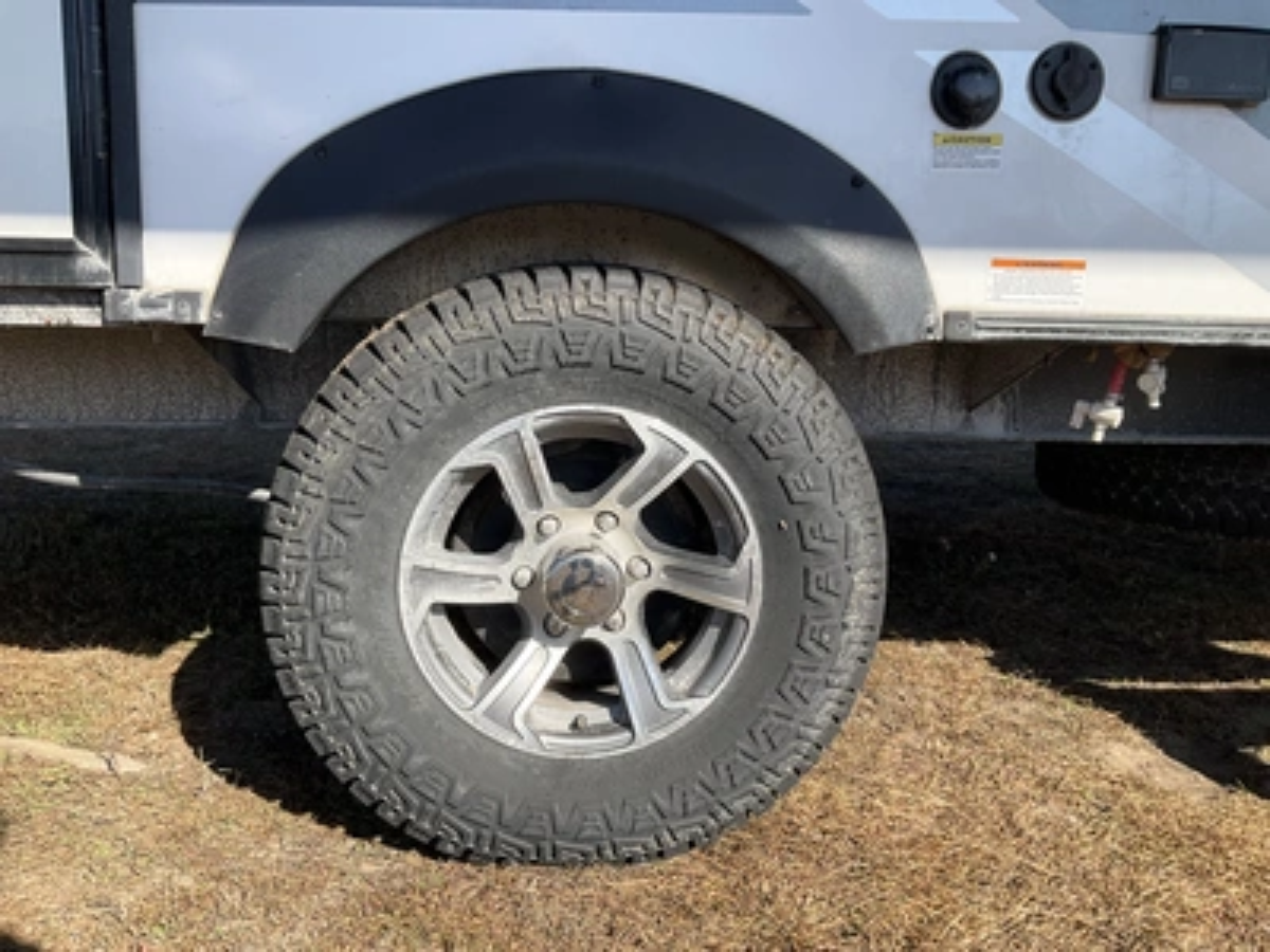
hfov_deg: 61.7
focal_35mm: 29
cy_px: 476
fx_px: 1064
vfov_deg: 48.2
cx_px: 635
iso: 25
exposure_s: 1/912
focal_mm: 3
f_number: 1.8
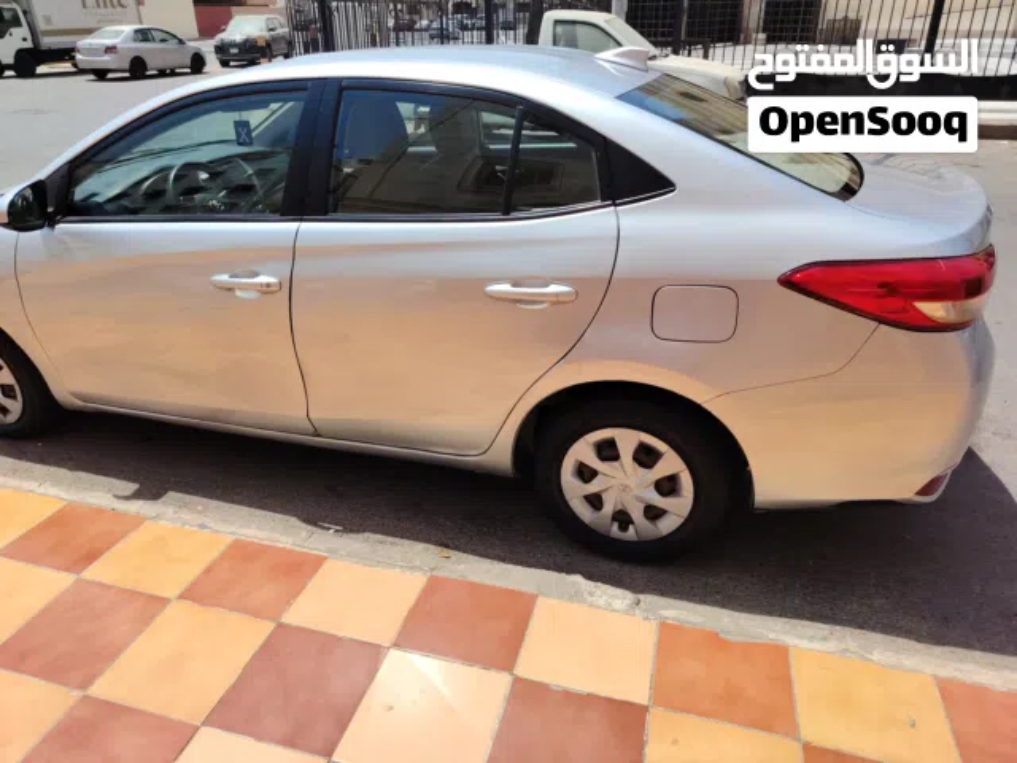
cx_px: 508
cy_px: 382
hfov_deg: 71.6
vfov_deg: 56.8
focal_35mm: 24
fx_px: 705
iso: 101
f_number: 1.75
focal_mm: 5.25
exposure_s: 1/1456
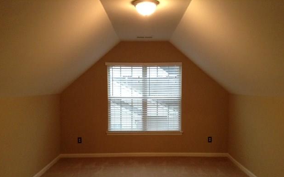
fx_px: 279
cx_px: 144
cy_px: 107
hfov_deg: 54.0
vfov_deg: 35.2
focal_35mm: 36
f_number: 2.4
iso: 200
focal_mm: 3.3
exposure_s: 1/24
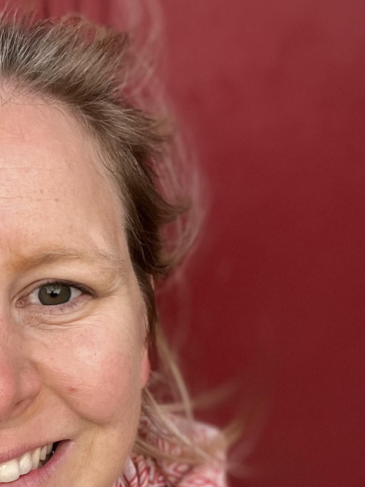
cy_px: 378
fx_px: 885
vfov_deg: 30.1
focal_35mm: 63
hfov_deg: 22.4
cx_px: -1
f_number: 2.2
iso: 125
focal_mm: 2.71
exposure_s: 1/60
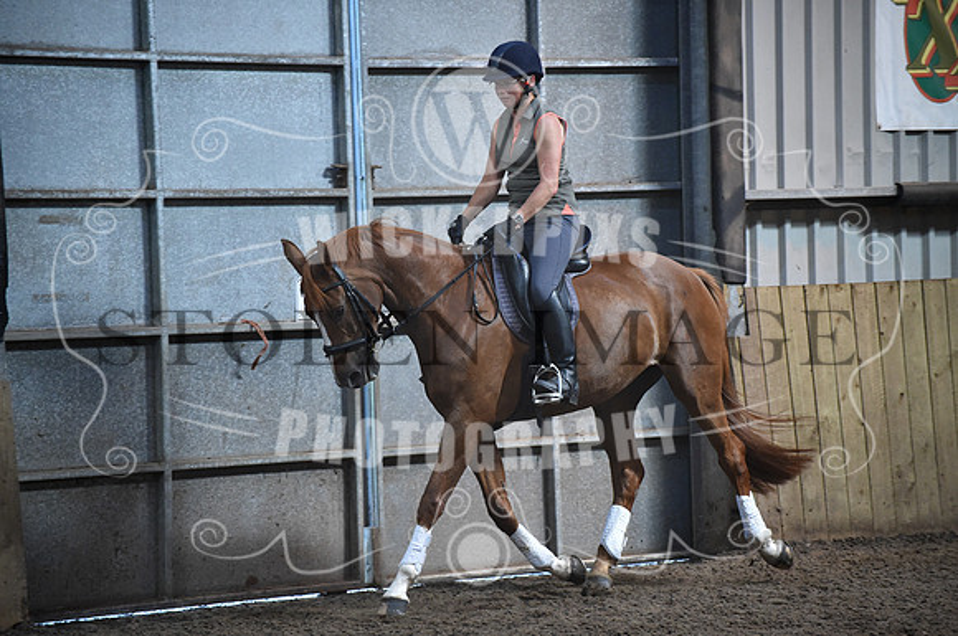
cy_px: 318
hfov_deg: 12.1
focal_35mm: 170
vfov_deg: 8.1
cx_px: 479
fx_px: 4518
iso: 8000
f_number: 5
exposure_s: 1/500
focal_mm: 170
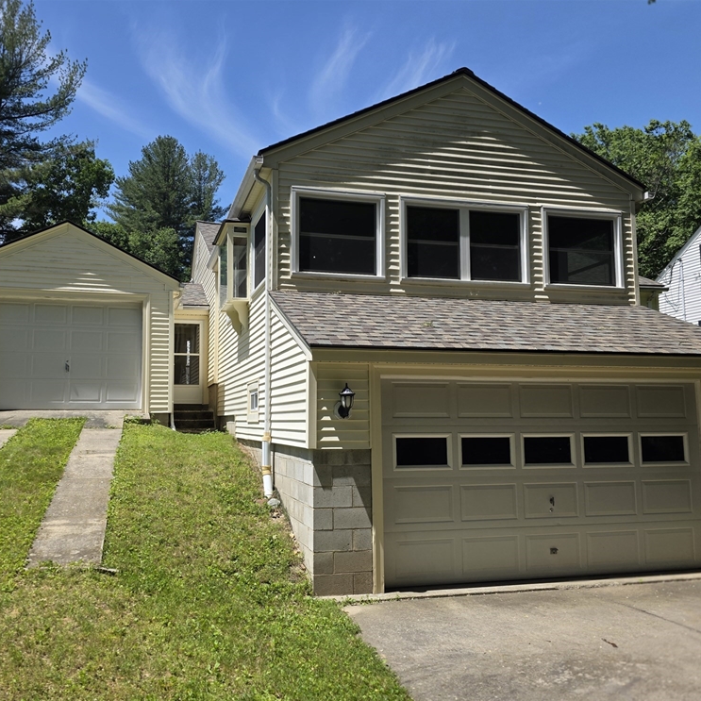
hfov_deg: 57.0
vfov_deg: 57.3
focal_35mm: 28
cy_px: 361
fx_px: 642
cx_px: 295
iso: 80
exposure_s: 1/4766
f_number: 1.7
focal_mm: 6.3
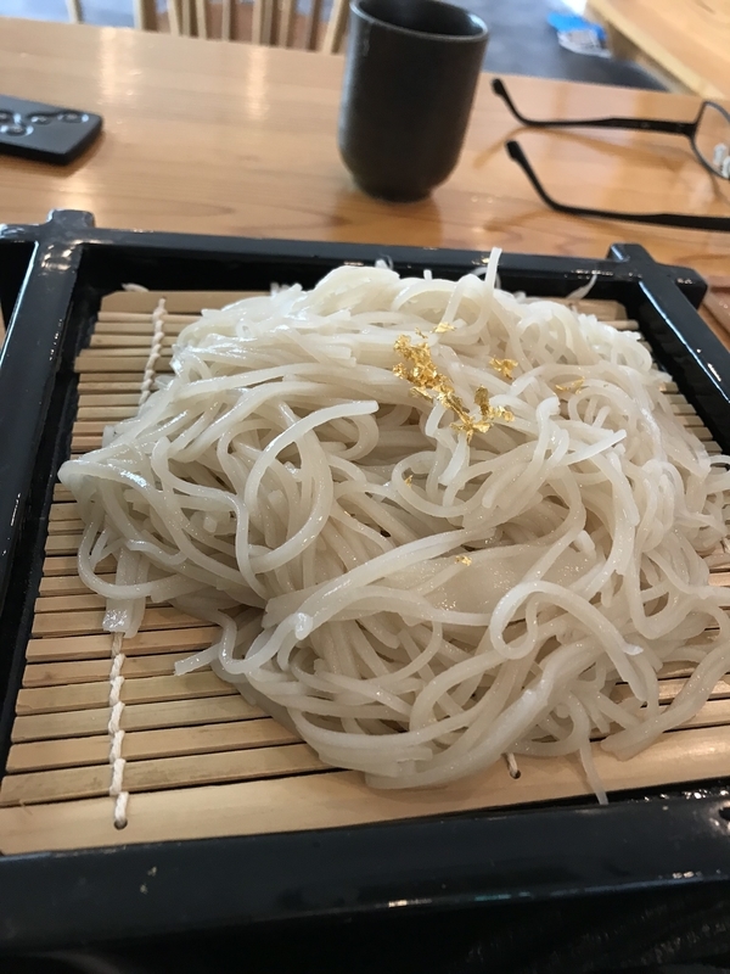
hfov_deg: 49.7
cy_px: 487
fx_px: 787
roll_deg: -11.1
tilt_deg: -41.3
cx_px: 365
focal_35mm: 28
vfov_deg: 63.4
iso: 40
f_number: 1.8
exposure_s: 1/17
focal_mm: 3.99
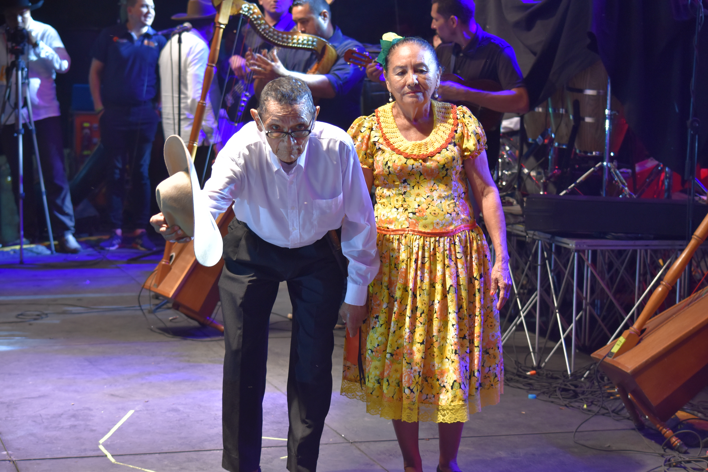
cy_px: 236
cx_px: 354
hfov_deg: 21.9
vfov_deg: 14.7
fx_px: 1829
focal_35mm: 93
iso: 800
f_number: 4.5
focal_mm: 62
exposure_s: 1/125
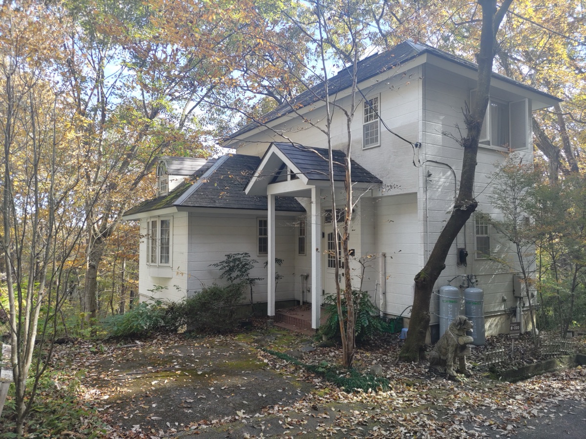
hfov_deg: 67.3
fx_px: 440
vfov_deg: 53.1
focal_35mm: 26
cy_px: 220
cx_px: 293
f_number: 1.79
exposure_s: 1/100
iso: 125
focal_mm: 4.8
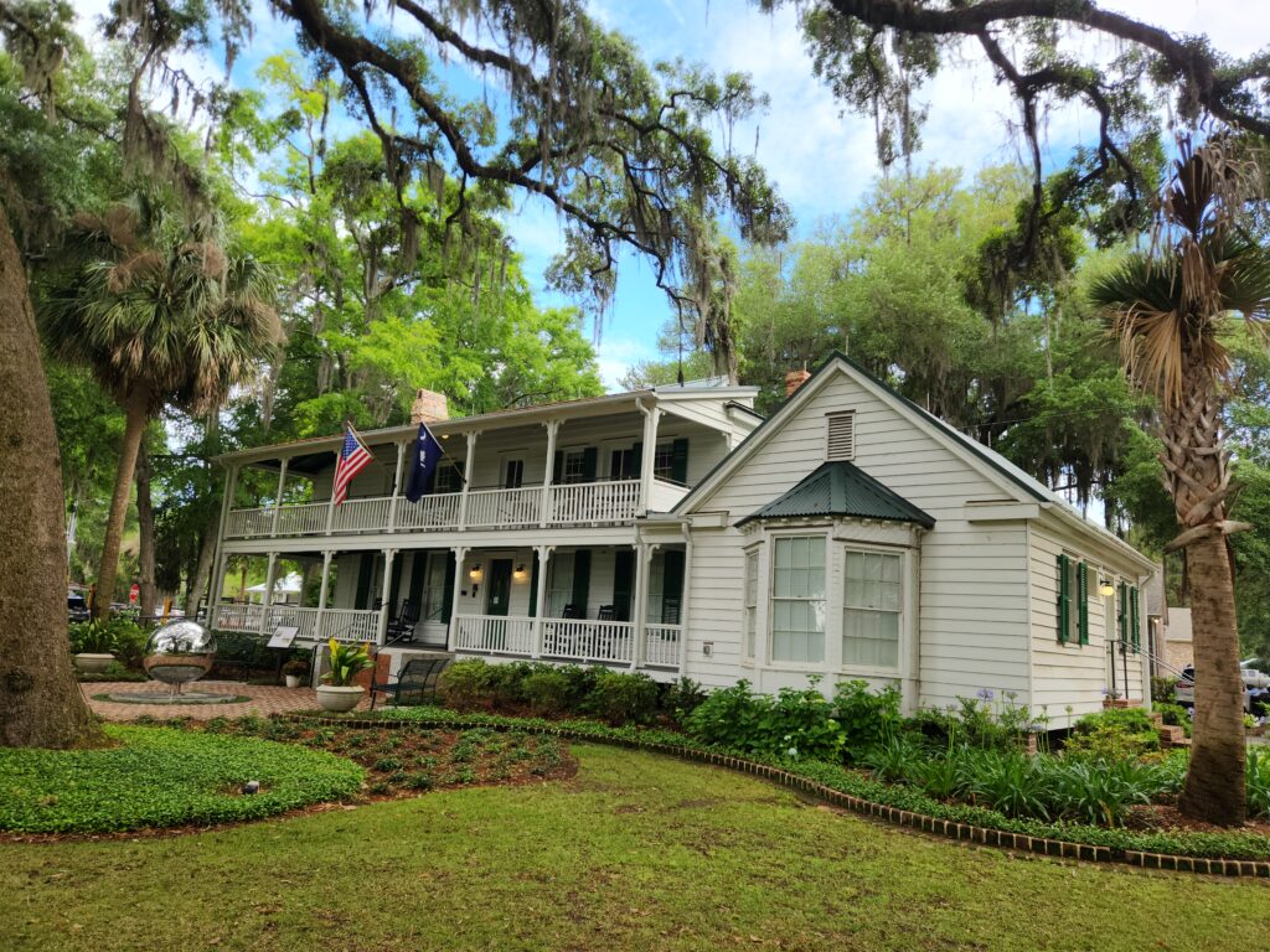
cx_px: 635
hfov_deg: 73.9
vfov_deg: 58.9
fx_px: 844
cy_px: 476
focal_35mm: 23
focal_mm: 5.4
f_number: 1.8
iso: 20
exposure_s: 1/310
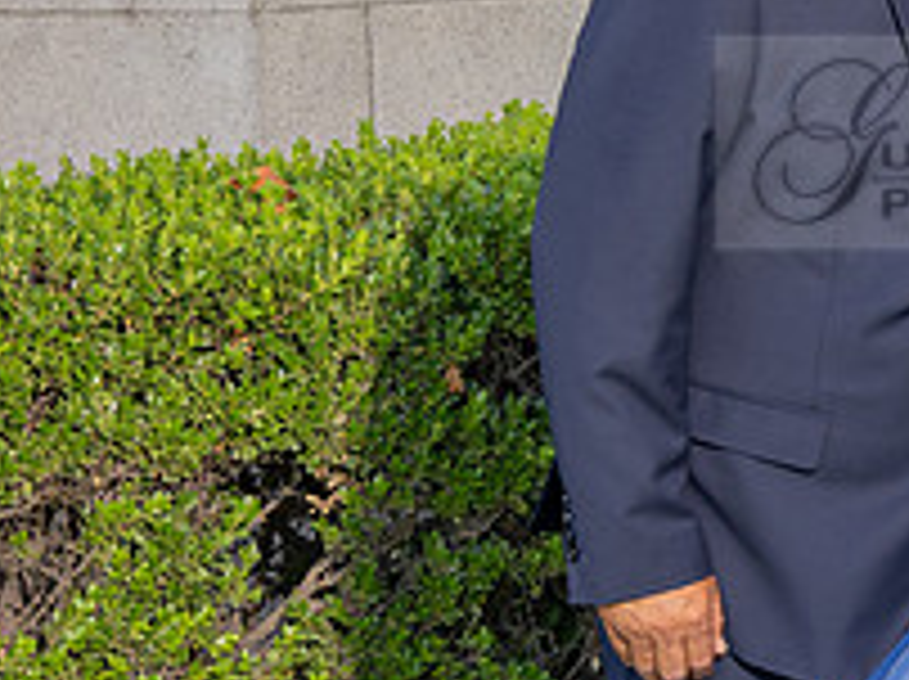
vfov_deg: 8.5
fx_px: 4564
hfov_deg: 11.0
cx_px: 1265
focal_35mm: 174
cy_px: 337
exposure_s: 1/125
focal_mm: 32.2
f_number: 4.5
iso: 64
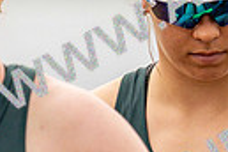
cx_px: 210
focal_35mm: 2537
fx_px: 16066
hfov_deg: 0.8
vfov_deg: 0.5
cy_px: 114
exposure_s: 1/1250
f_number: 6.3
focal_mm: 565
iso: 640
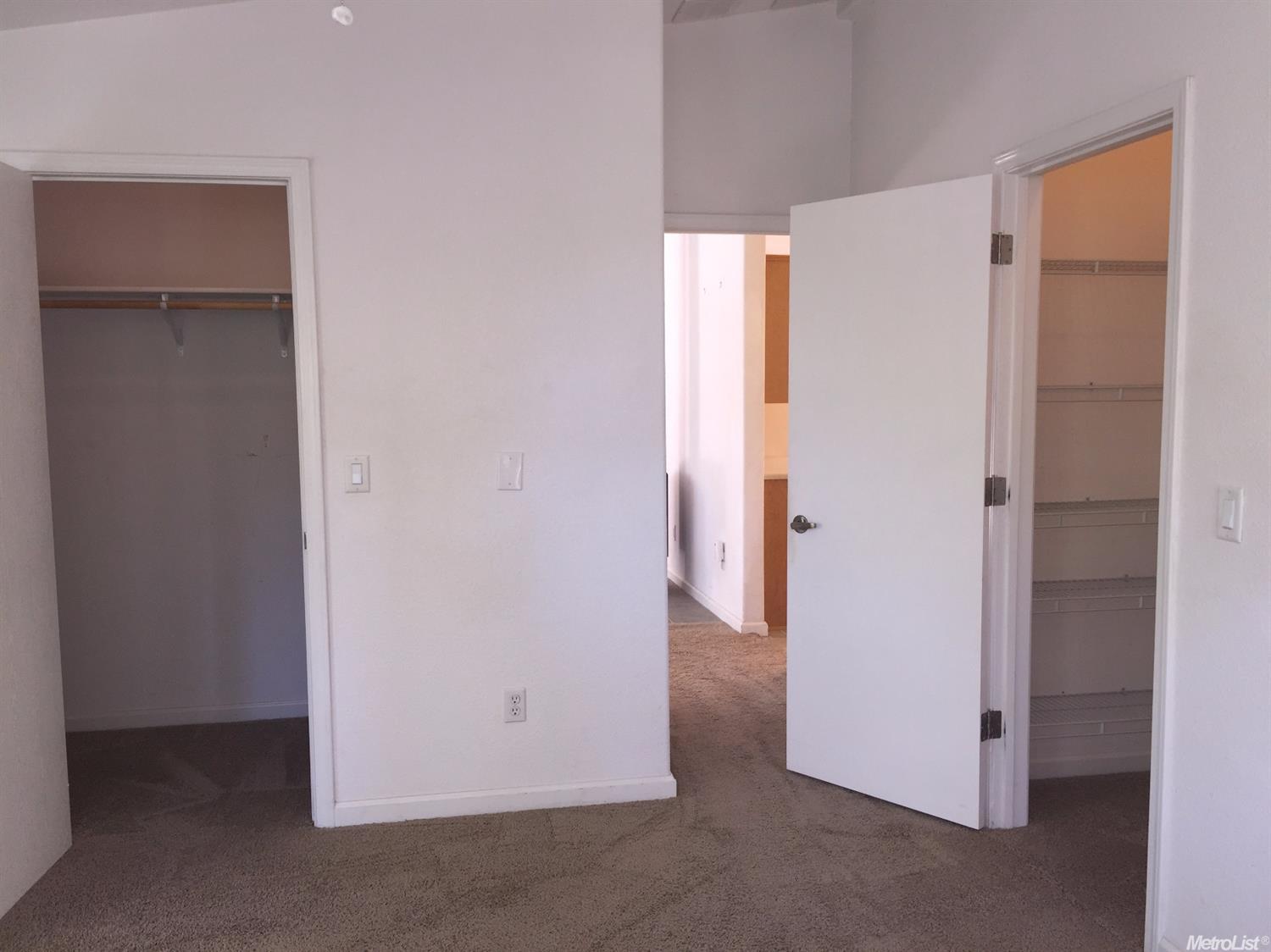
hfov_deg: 61.7
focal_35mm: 29
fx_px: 1064
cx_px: 636
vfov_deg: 48.2
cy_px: 476
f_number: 2.2
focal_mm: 4.15
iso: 32
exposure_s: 1/30
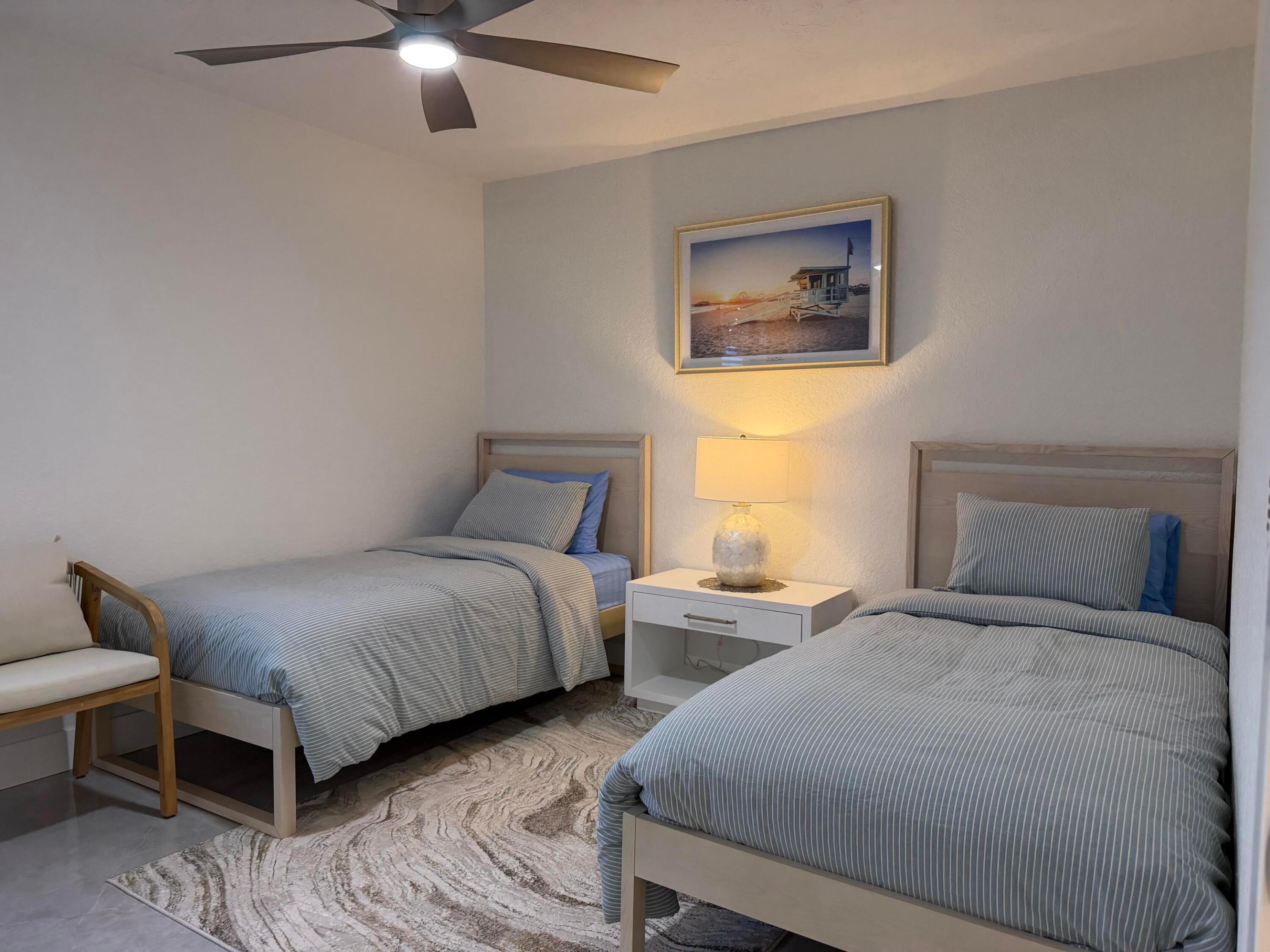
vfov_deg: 56.8
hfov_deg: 71.6
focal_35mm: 24
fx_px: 881
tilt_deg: -3.6
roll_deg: -0.4
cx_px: 635
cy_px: 476
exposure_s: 1/60
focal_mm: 6.76
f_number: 1.78
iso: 200
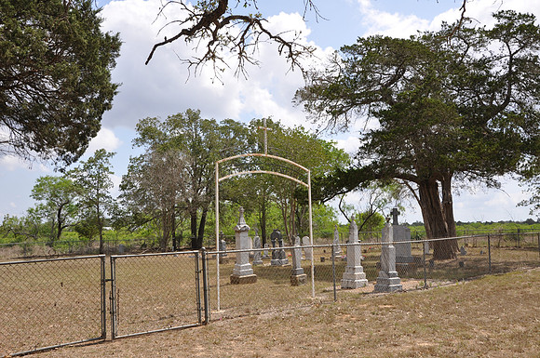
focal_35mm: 33
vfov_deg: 39.9
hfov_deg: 57.3
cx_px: 270
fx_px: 494
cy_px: 179
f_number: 10
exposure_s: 1/100
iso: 200
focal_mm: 22
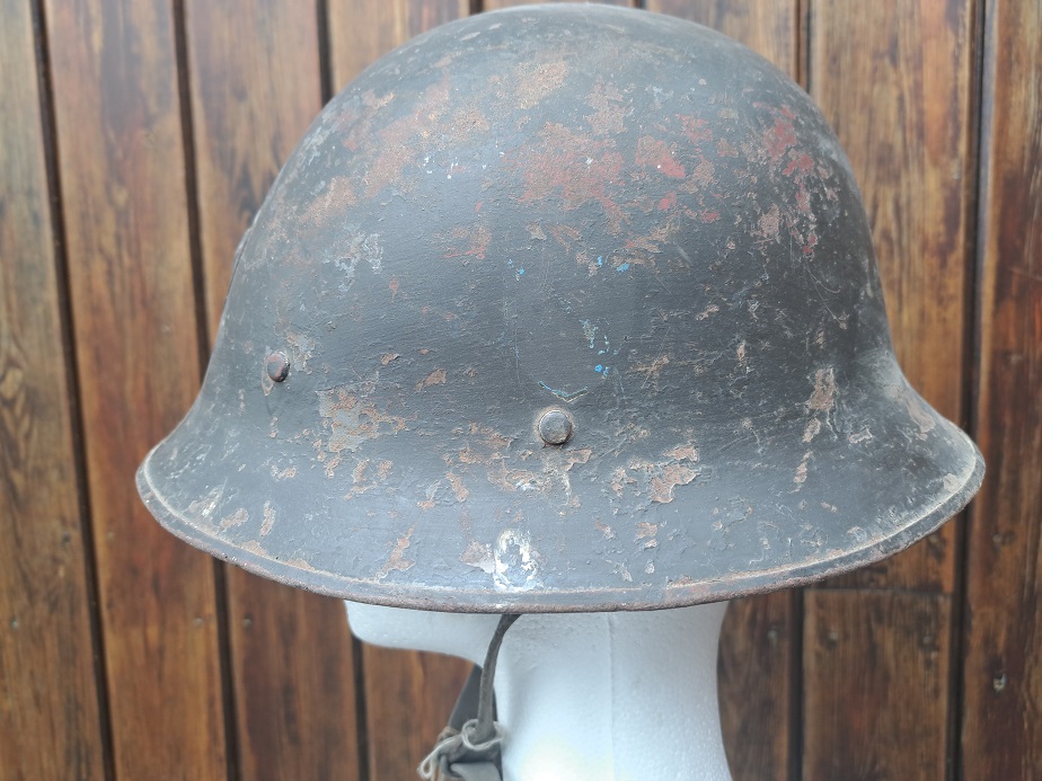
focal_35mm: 24
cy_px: 390
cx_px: 521
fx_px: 722
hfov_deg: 71.6
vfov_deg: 56.8
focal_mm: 5.23
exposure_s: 1/100
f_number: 1.8
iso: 50
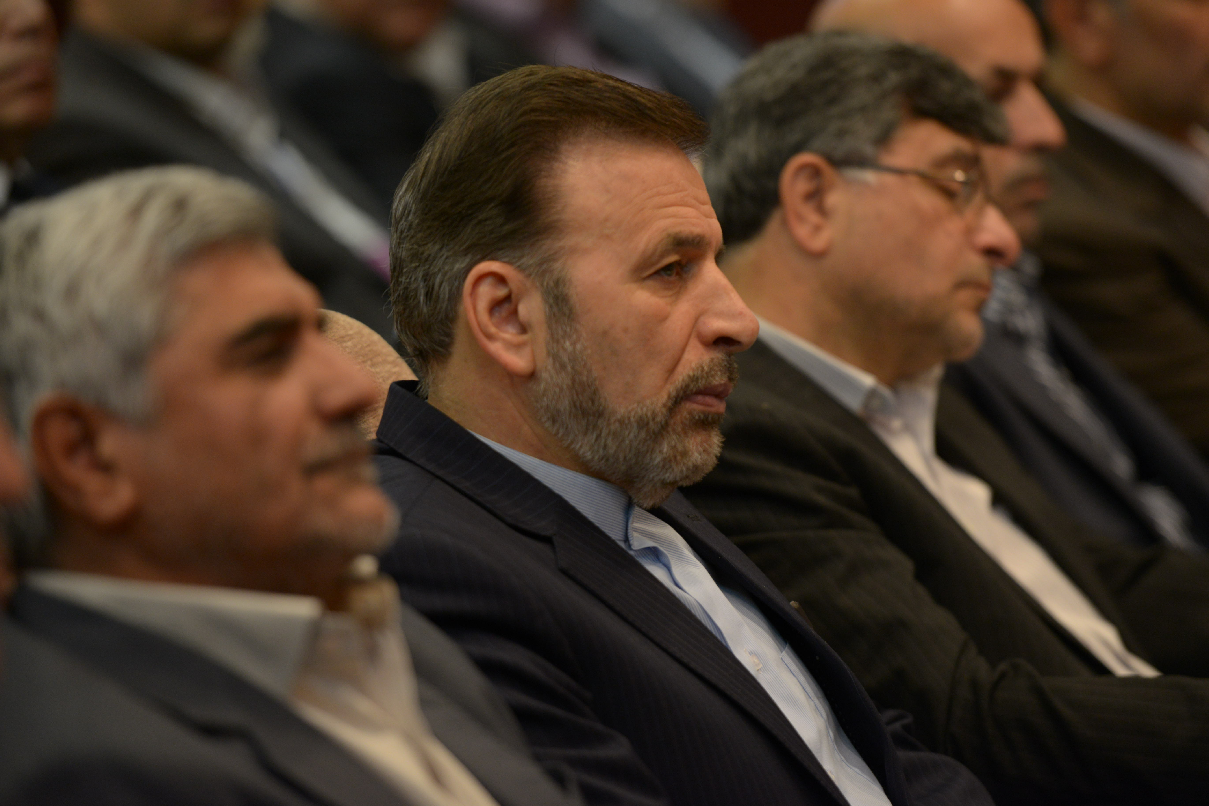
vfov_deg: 7.8
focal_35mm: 176
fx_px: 5910
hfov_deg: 11.7
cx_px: 605
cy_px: 404
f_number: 2.8
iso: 1250
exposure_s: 1/80
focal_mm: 175
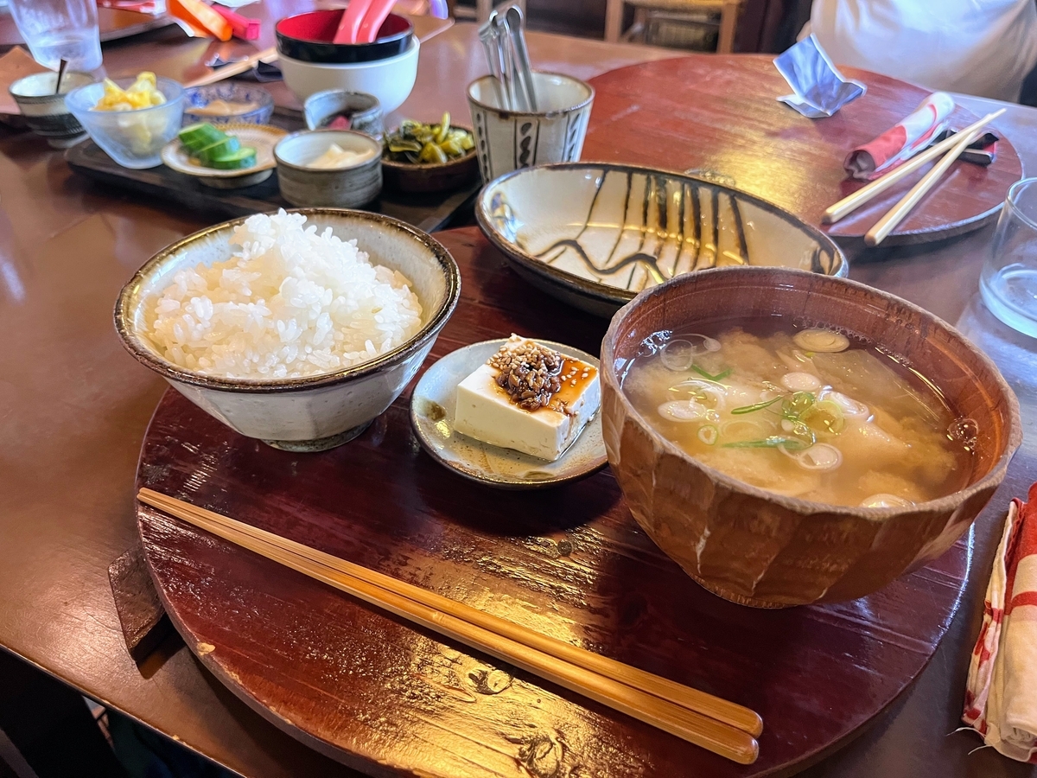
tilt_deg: -40.3
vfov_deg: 53.1
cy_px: 389
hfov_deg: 67.3
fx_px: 779
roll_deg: -0.9
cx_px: 518
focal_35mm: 26
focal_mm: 5.1
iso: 320
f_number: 1.6
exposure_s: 1/60
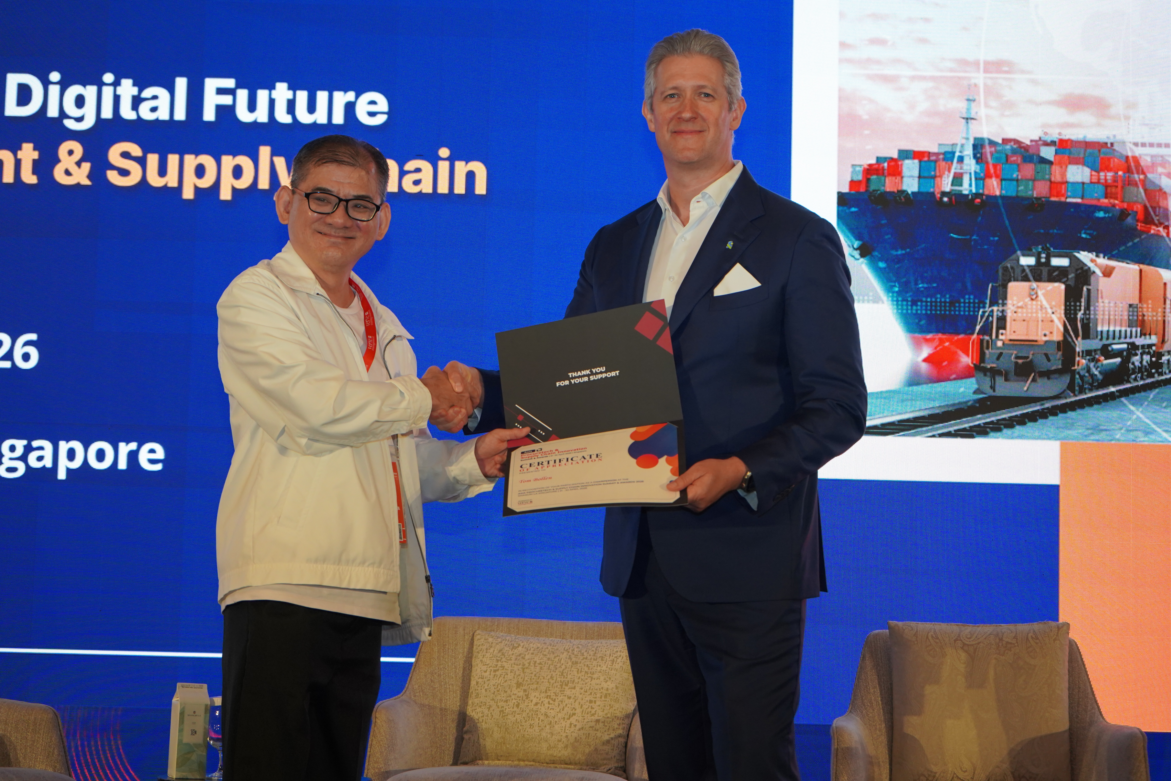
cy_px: 390
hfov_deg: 28.8
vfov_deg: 19.5
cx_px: 586
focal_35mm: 70
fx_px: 2277
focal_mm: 70
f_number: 5.6
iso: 1600
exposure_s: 1/160
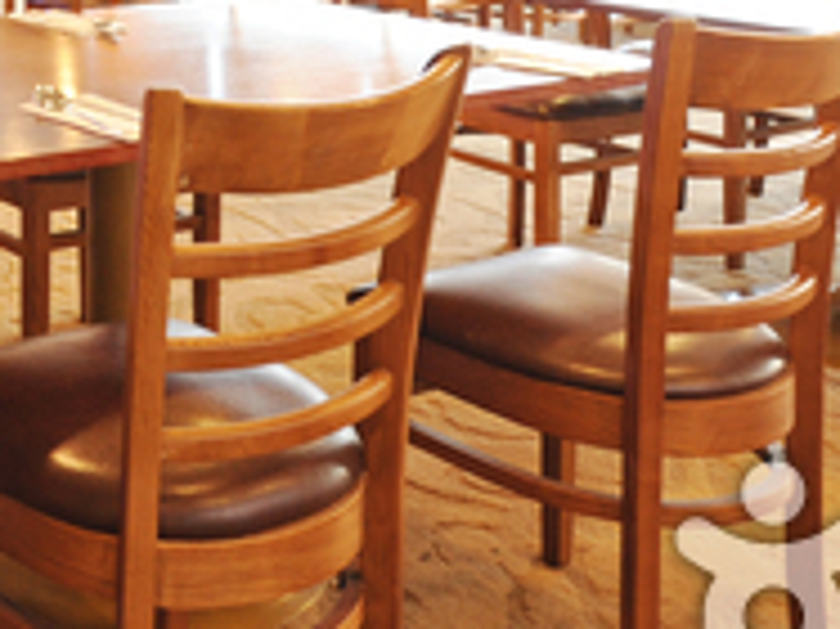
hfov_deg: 27.9
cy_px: -294
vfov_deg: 20.7
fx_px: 1479
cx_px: -155
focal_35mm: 61
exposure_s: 1/8
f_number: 8
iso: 800
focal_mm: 17
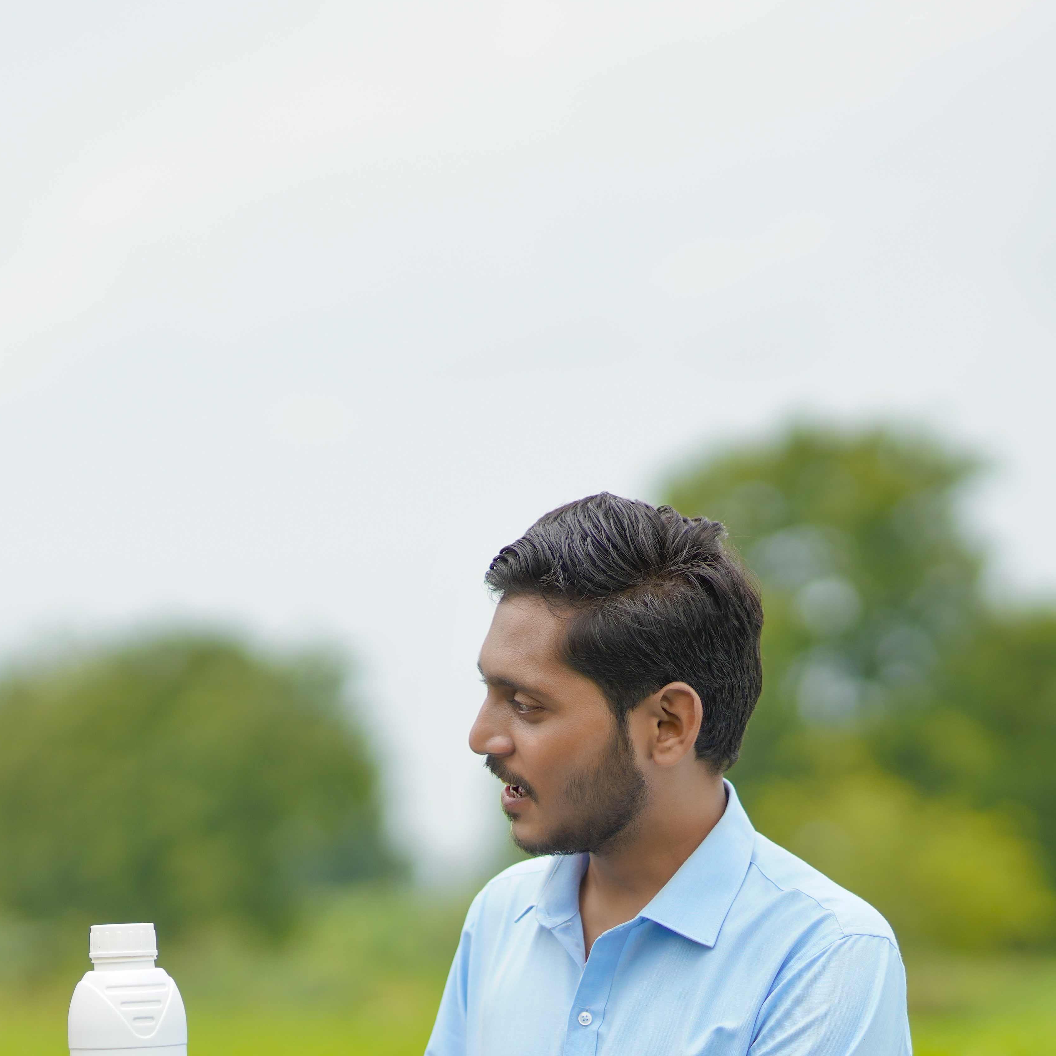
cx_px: 323
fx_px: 7041
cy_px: 956
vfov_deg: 8.5
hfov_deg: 8.6
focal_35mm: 204
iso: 100
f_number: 1.8
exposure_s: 1/2500
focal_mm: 85
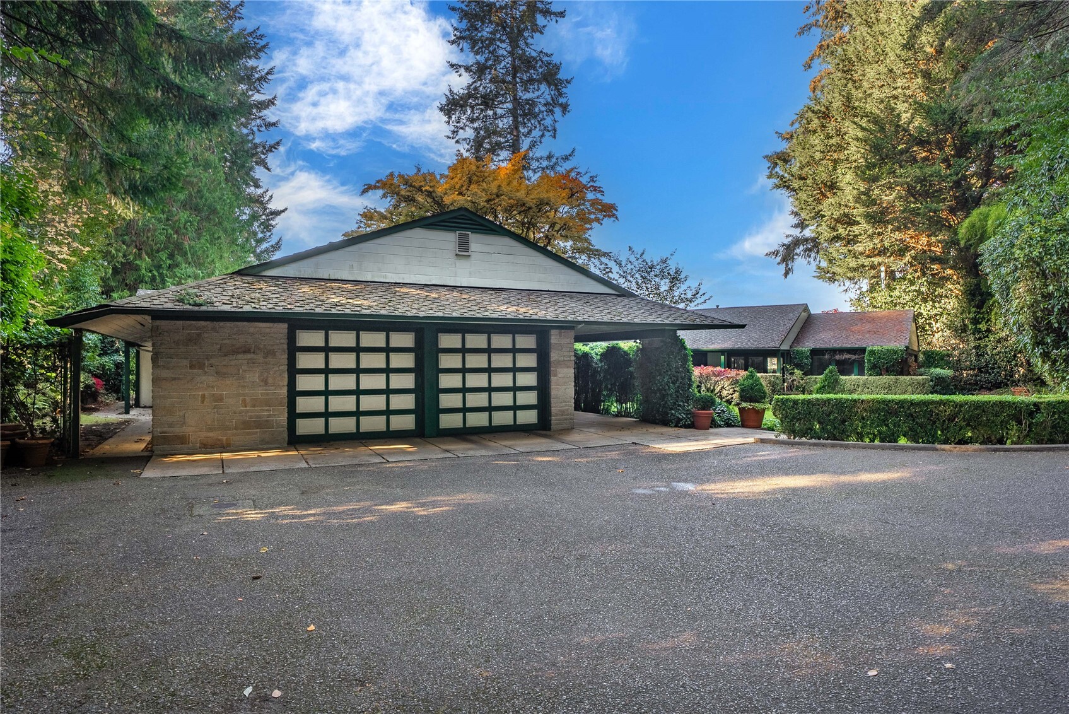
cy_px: 357
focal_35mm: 21
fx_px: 624
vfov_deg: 59.6
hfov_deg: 81.2
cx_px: 534
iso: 100
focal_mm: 21
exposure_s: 1/30
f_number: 7.1
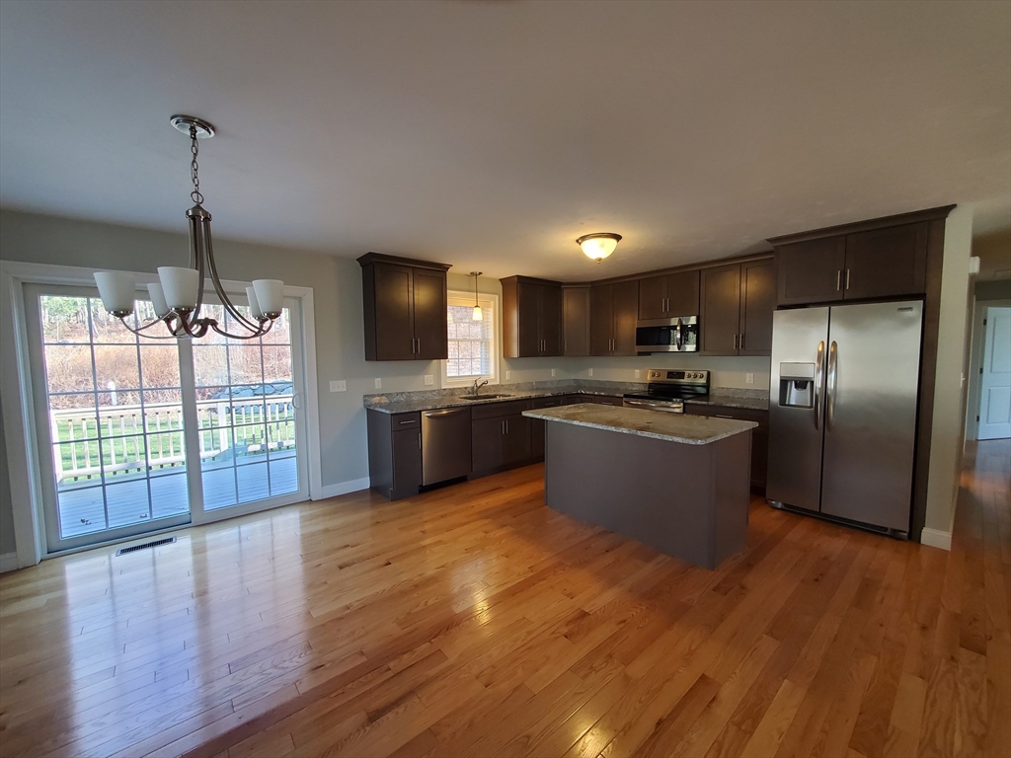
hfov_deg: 106.2
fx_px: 380
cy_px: 379
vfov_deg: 89.9
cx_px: 506
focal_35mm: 13
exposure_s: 1/60
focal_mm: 1.8
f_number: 2.2
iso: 250
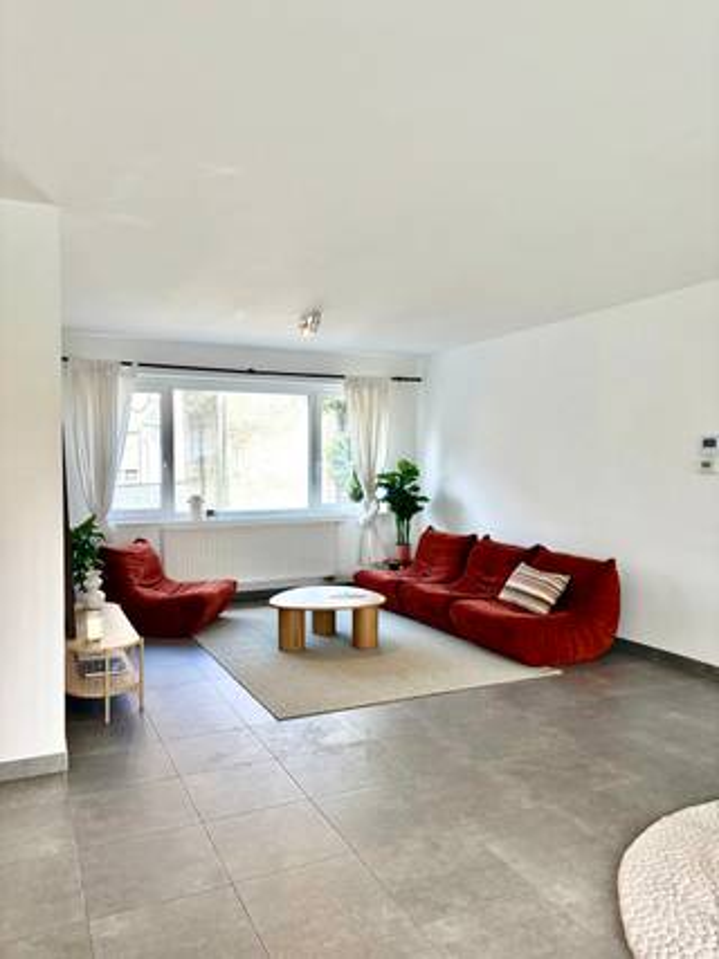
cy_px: 480
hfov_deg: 53.0
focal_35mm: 26
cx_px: 360
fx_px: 720
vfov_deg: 67.3
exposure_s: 1/496
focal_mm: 5.96
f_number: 1.6
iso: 64
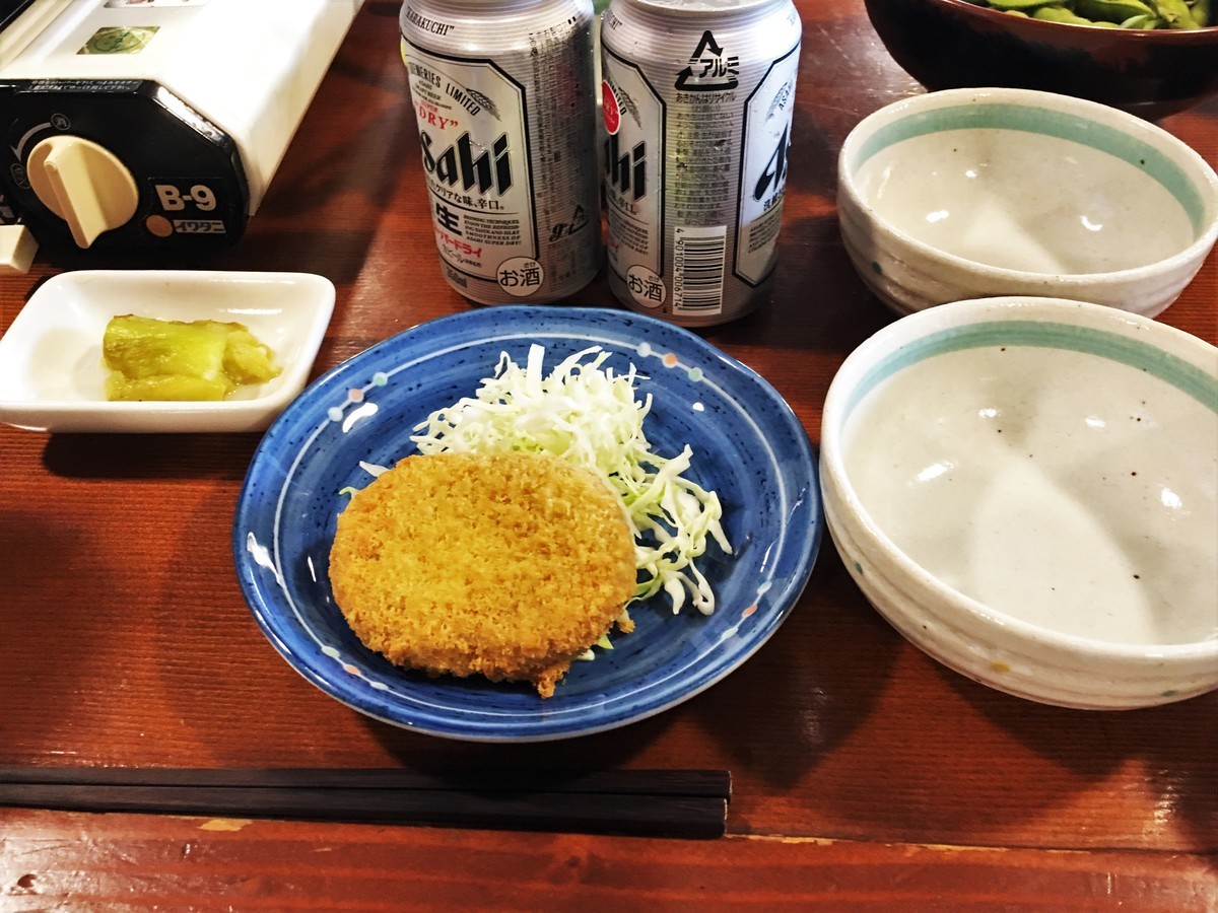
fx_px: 1020
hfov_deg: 61.7
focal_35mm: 29
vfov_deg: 48.2
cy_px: 456
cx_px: 609
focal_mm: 4.15
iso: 80
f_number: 2.2
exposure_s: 1/15
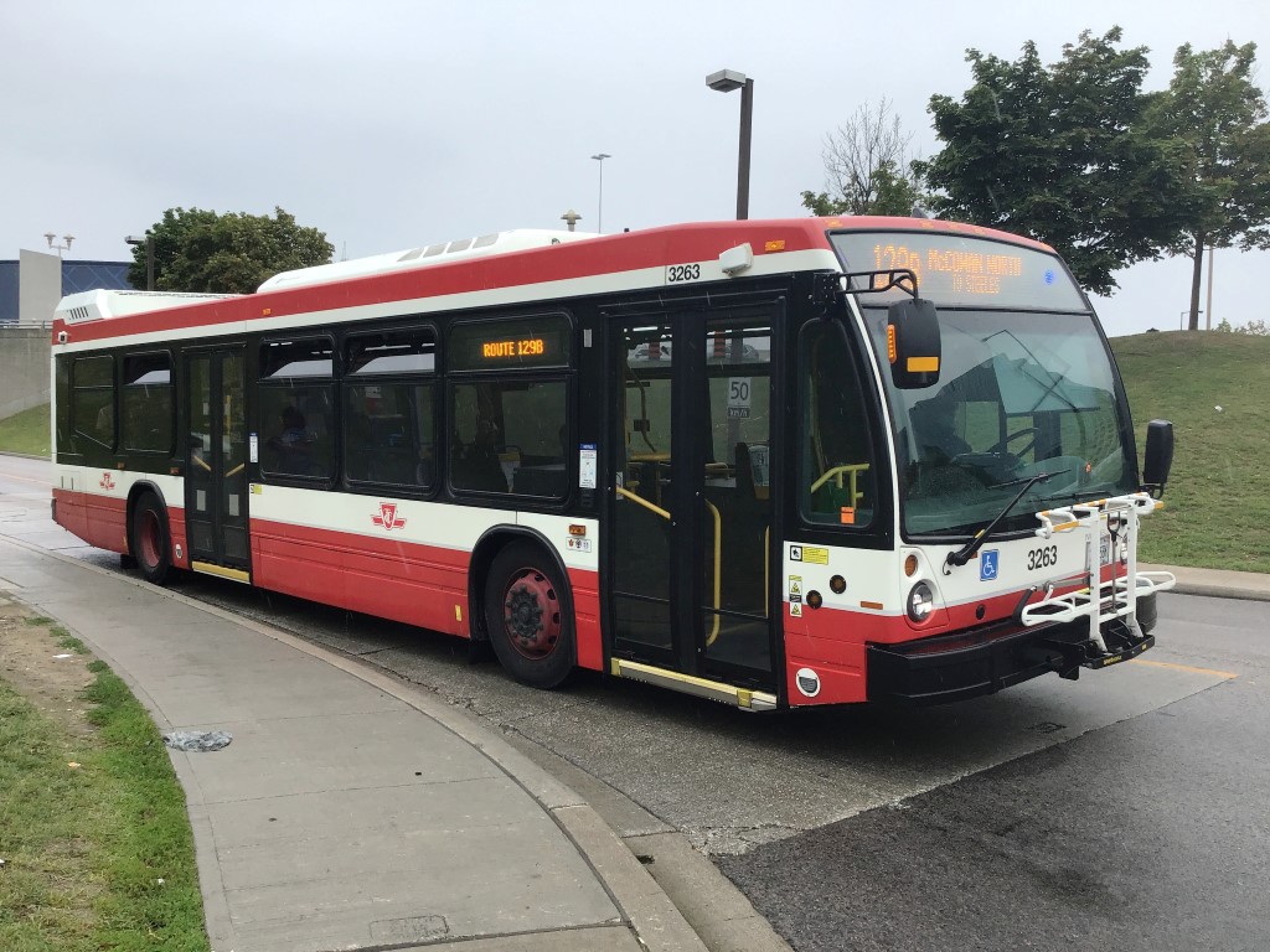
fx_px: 1137
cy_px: 476
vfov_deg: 45.4
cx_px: 635
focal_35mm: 31
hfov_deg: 58.4
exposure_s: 1/455
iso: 25
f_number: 2.4
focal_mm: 3.3
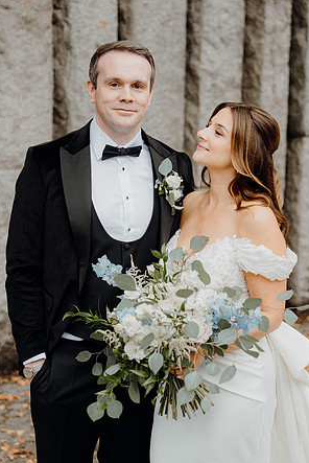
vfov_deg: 29.2
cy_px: 233
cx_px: 153
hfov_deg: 19.8
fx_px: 887
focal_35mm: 69
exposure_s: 1/160
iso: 125
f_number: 3.5
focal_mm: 68
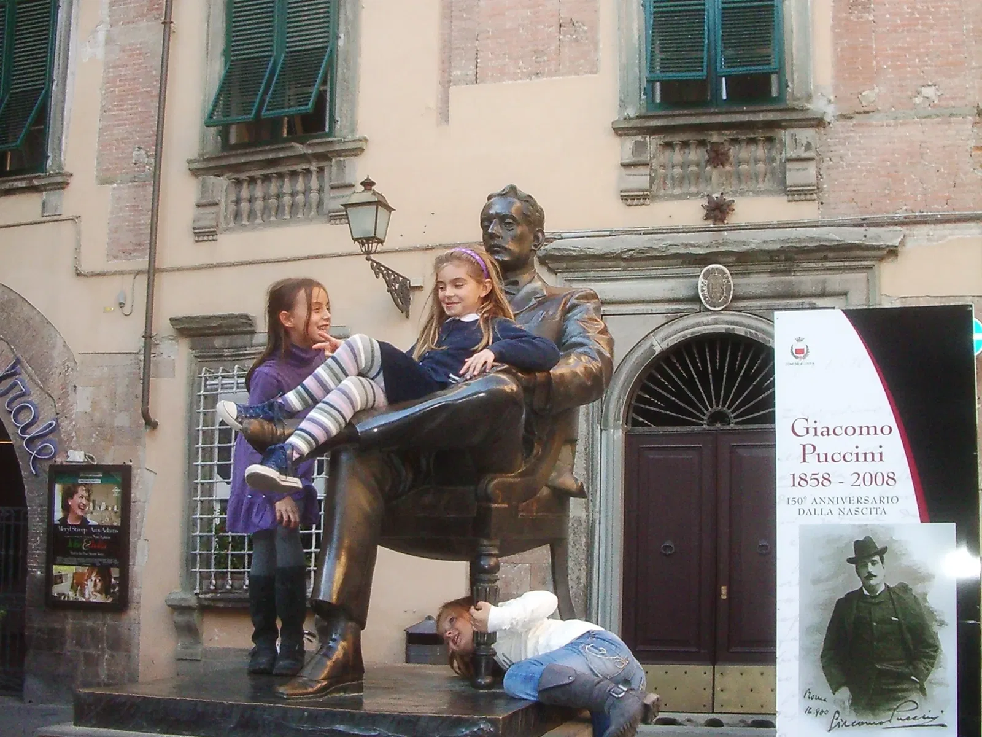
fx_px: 993
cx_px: 491
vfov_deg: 40.7
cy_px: 368
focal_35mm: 35
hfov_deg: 52.6
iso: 200
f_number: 2.6
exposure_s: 1/100
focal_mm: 5.8
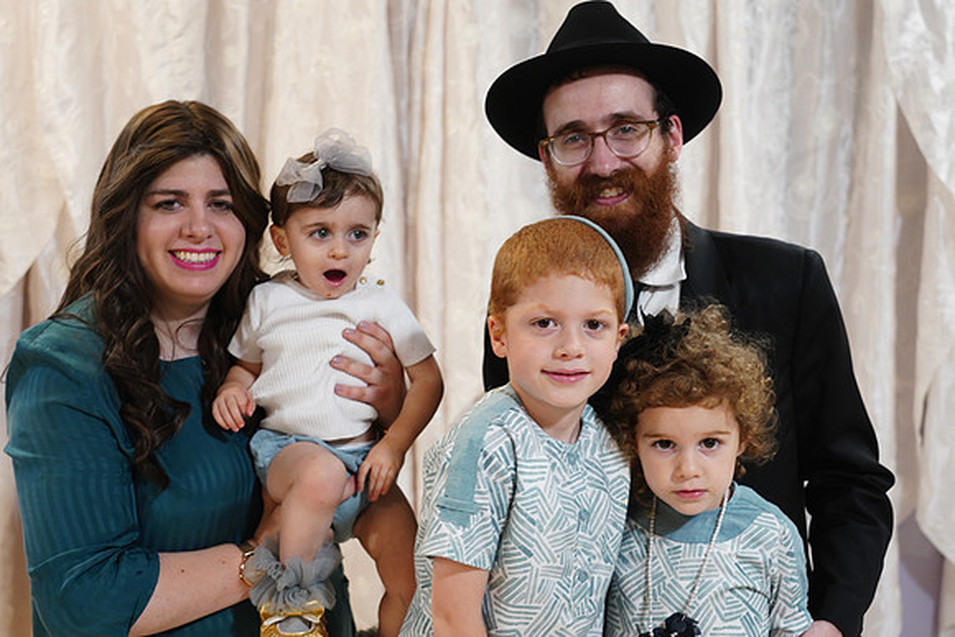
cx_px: 478
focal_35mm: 46
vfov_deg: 29.3
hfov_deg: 42.7
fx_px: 1221
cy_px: 318
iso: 2000
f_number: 4.5
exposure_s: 1/100
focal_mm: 46
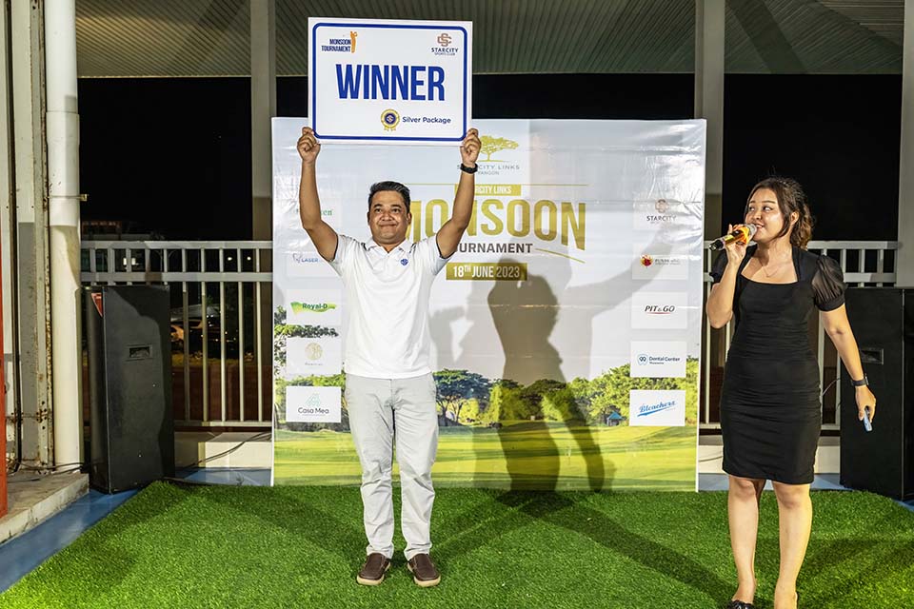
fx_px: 850
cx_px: 457
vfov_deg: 39.4
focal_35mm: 34
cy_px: 304
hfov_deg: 56.5
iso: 2000
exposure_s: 1/200
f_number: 5
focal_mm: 33.5
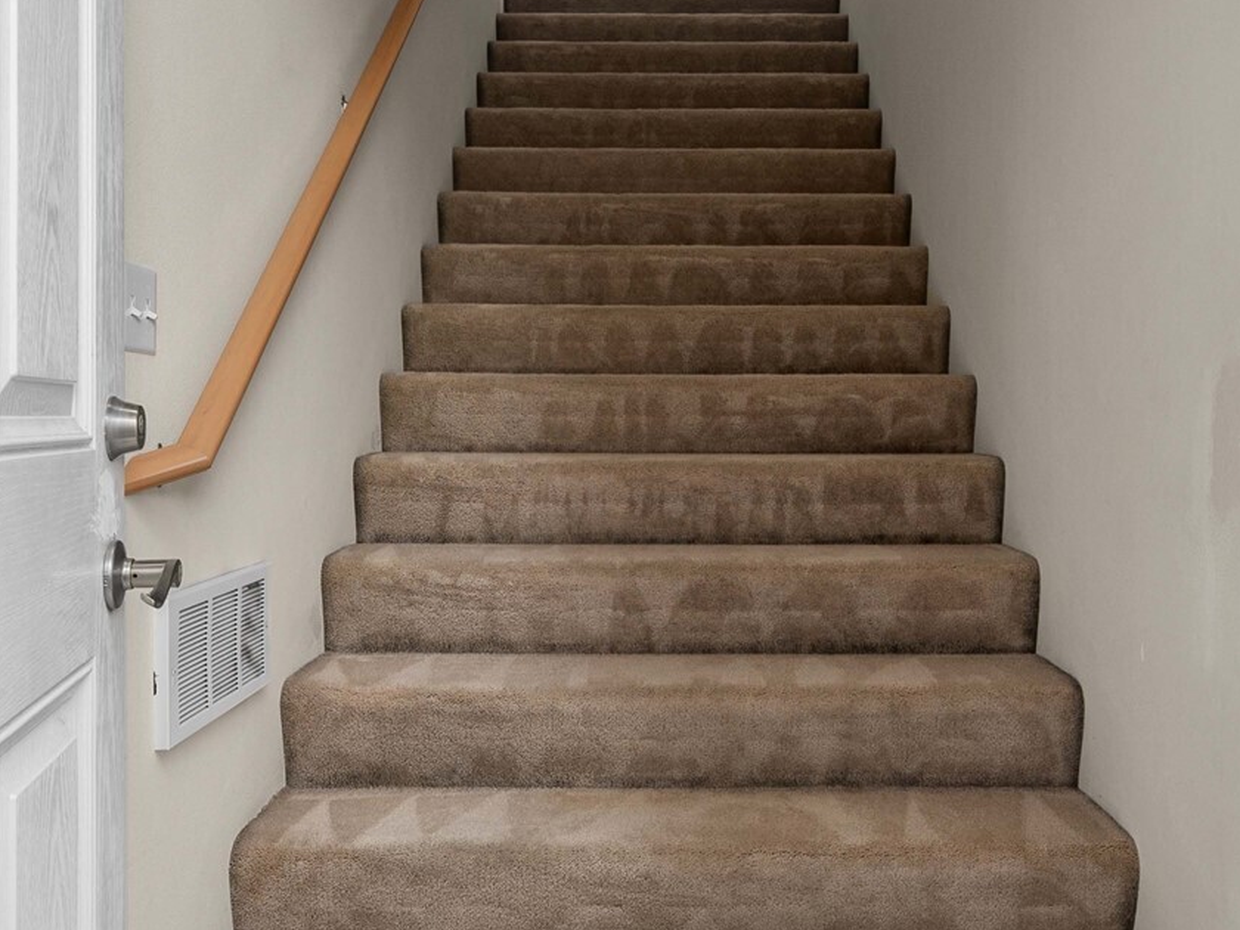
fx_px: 1182
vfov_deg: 42.9
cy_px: 424
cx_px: 666
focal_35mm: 33
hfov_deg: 55.3
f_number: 7.1
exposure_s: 1/30
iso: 640
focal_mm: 17
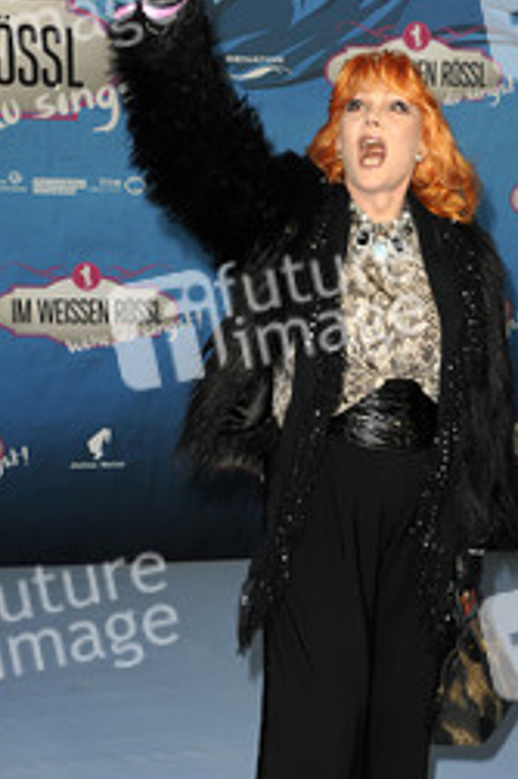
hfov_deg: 20.2
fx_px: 1448
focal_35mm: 67
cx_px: 358
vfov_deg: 30.0
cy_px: 472
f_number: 5
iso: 1000
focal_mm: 42
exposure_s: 1/200
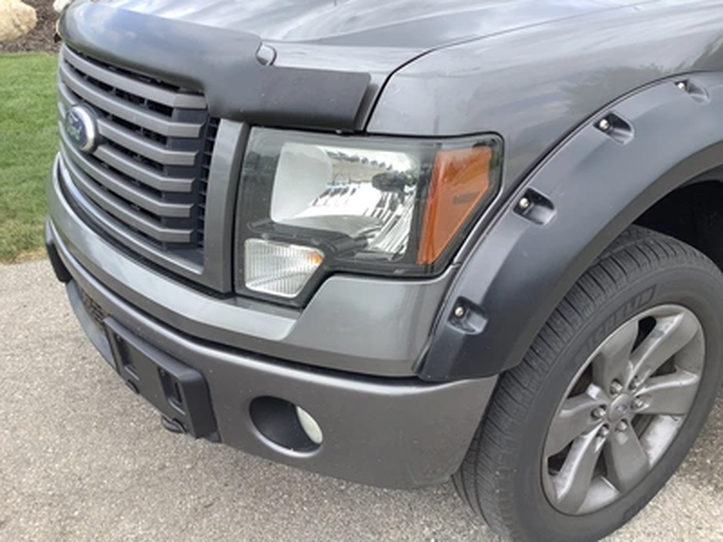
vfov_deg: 45.4
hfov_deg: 58.4
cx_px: 362
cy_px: 271
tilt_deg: -25.0
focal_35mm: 31
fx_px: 647
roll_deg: -0.4
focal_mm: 3.3
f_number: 2.4
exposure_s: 1/409
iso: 25
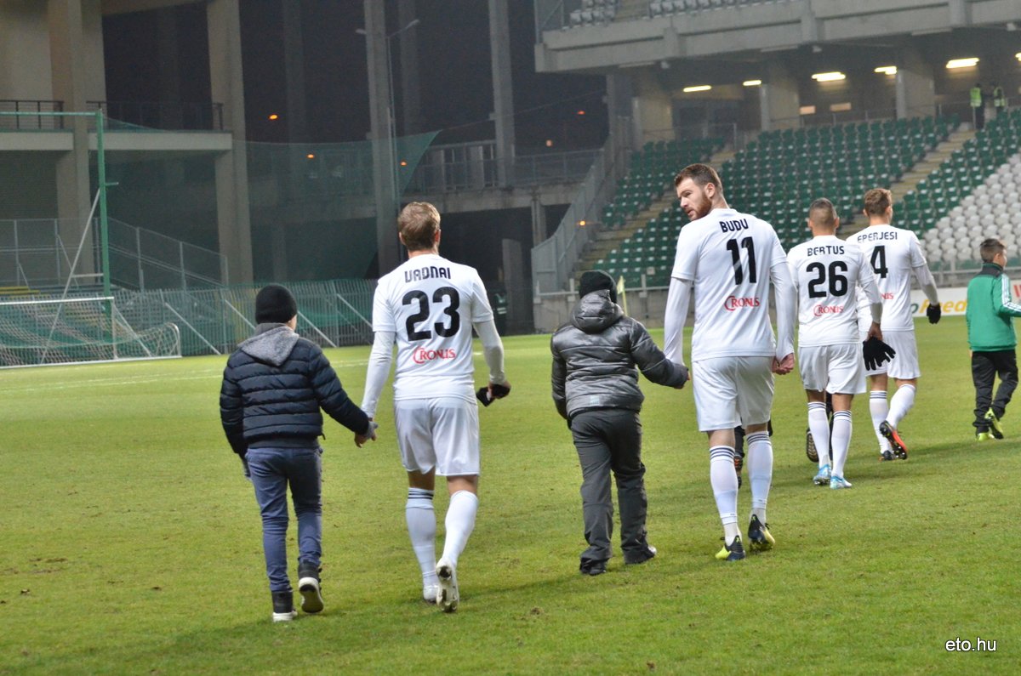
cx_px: 510
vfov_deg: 13.0
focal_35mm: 105
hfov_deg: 19.5
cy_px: 338
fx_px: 2972
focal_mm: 70
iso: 3200
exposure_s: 1/400
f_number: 5
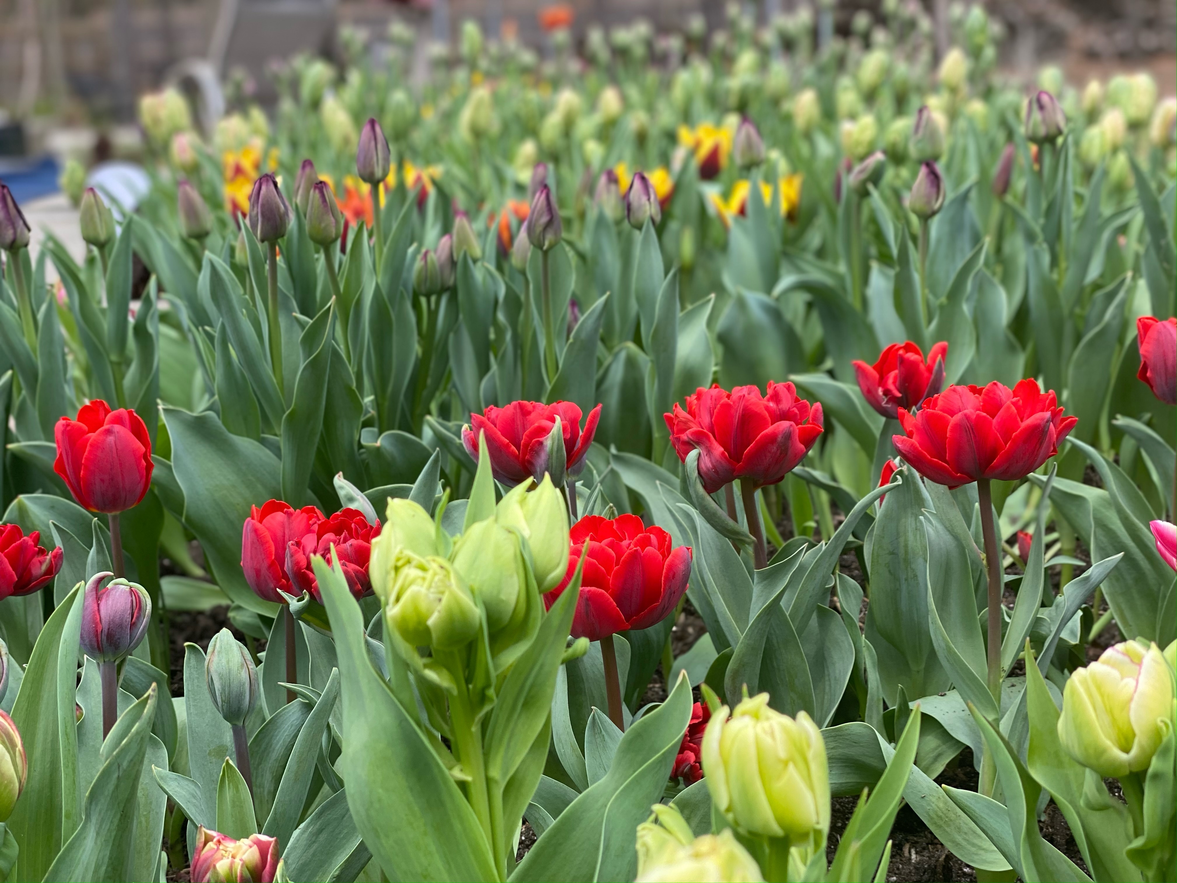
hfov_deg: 36.8
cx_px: 588
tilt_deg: -13.3
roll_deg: +2.0
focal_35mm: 52
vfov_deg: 28.0
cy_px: 442
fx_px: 1768
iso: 20
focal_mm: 6
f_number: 2
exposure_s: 1/378
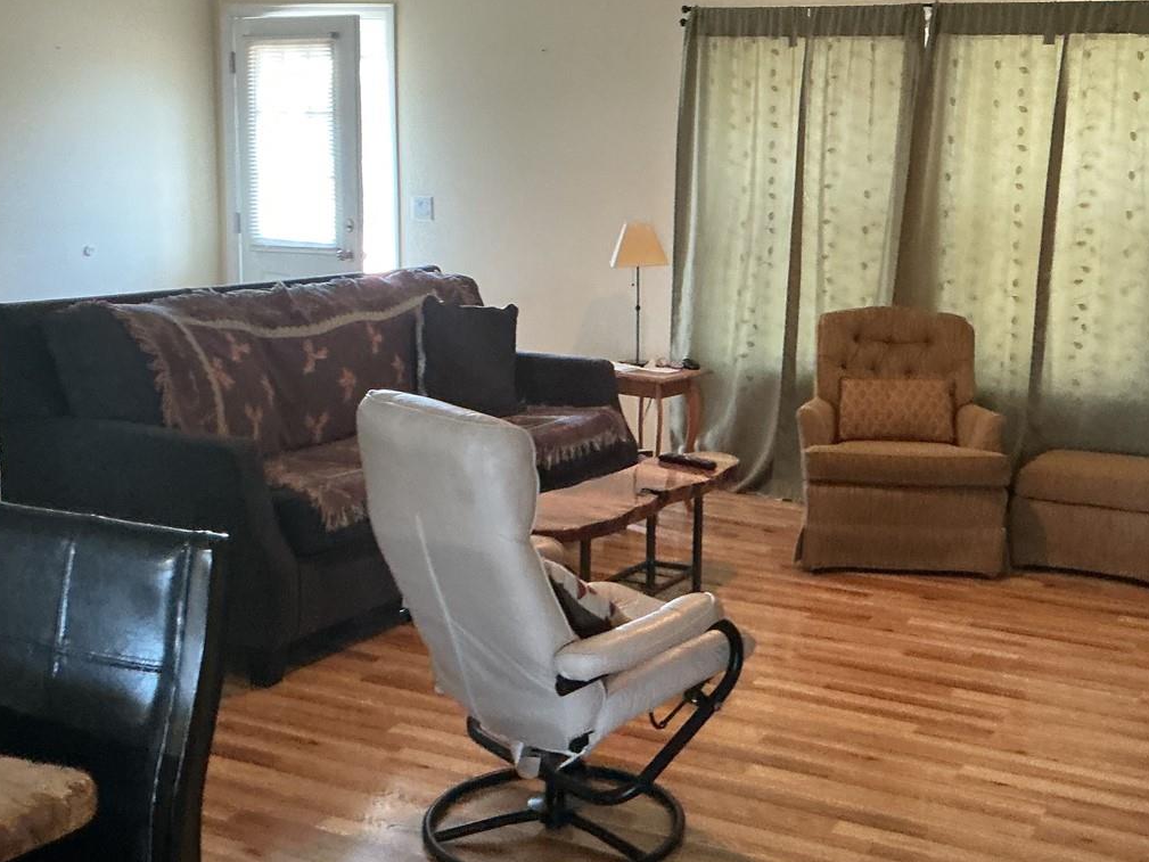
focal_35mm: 46
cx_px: 719
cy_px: 407
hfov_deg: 40.9
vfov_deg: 31.5
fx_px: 1527
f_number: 1.8
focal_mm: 3
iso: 250
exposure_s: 1/60
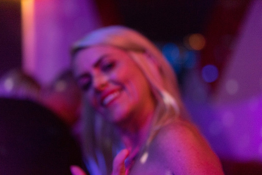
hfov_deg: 36.2
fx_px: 400
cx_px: 131
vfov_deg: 24.6
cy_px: 88
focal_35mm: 55
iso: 6400
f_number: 2
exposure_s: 1/100
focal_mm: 55
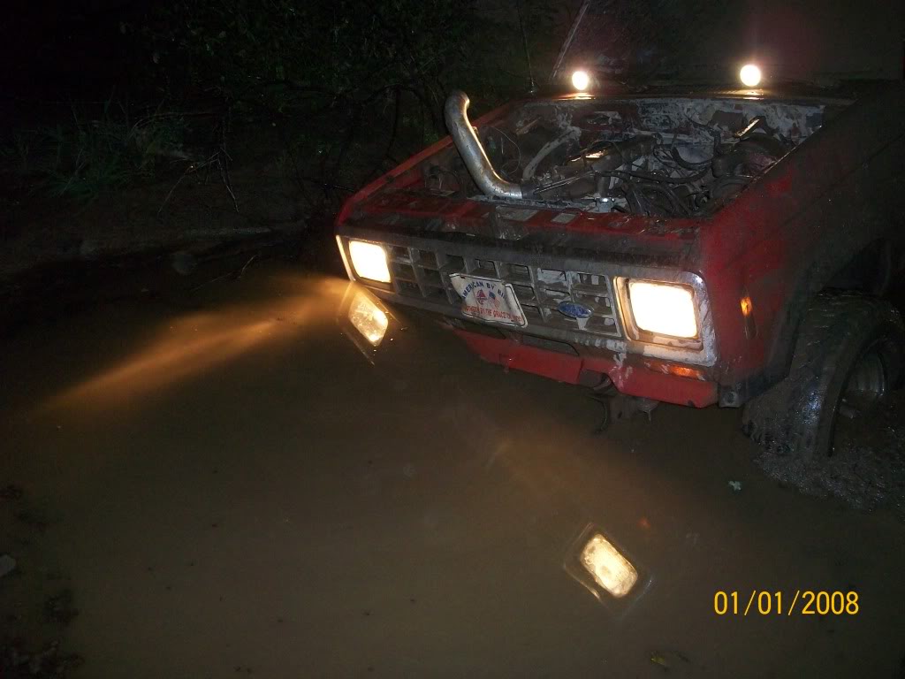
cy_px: 340
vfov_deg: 44.2
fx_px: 837
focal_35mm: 32
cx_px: 452
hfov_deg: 56.8
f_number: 2.9
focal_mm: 5.7
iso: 200
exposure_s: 1/30
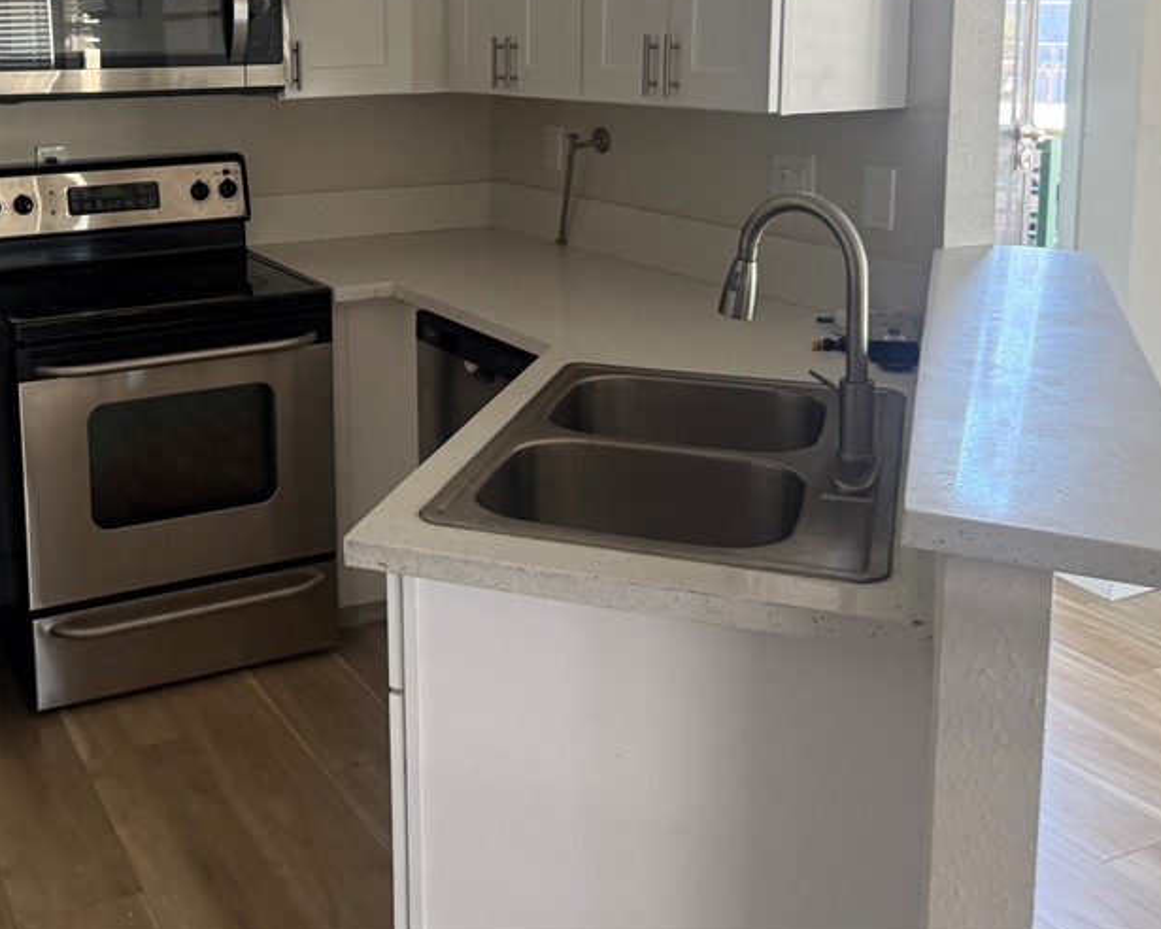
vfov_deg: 37.2
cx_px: 298
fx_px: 1340
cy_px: 215
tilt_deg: -10.0
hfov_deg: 45.3
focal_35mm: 39
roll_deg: +0.2
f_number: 1.78
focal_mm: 6.76
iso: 250
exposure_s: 1/60
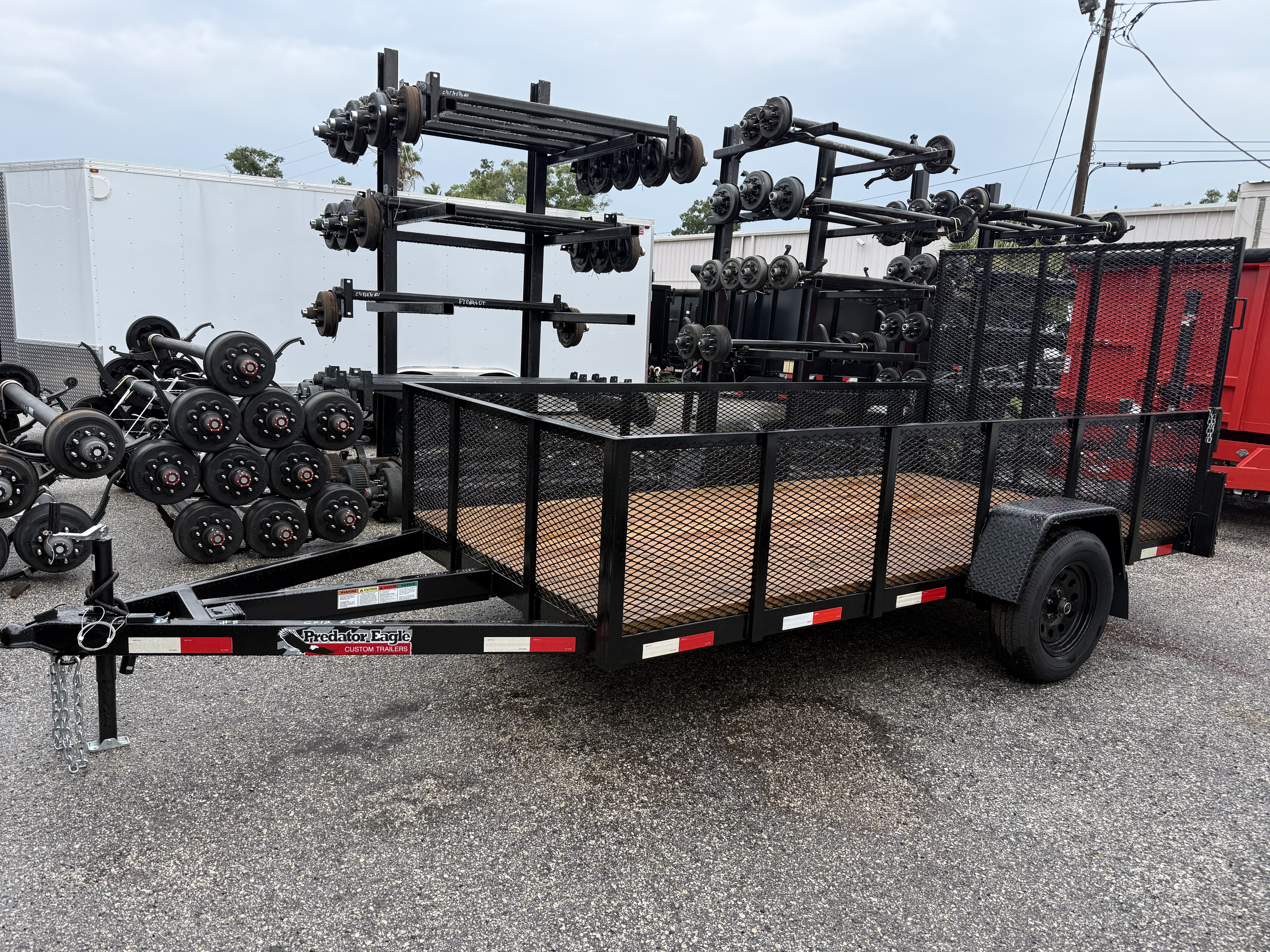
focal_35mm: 25
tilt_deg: -10.4
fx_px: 917
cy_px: 486
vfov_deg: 54.9
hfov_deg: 69.4
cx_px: 627
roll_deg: -3.0
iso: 80
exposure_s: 1/888
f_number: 1.78
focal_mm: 6.76
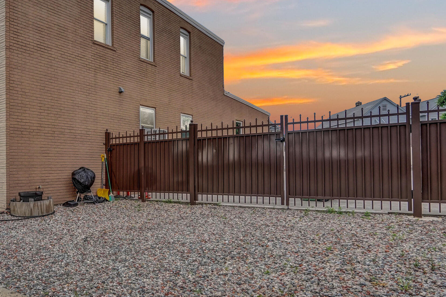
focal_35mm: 29
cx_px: 47
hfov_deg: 55.4
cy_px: 148
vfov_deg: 45.0
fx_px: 359
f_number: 9
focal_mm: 16
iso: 800
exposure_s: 1/1000
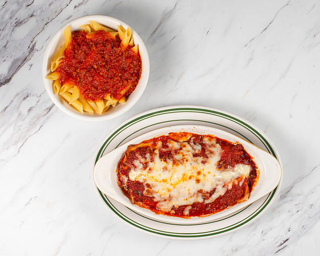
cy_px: 142
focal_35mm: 66
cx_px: 180
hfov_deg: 28.8
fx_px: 622
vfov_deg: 23.2
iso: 200
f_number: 13
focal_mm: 50
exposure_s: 1/250
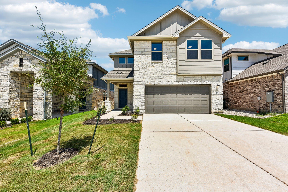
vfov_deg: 81.2
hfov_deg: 104.3
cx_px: 144
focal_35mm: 14
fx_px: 112
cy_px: 96
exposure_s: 1/800
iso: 100
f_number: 8
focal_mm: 14
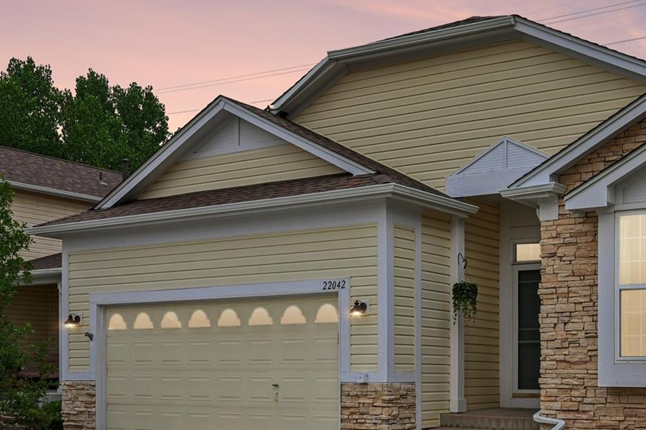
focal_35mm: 48
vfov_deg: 28.1
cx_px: 490
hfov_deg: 40.0
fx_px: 859
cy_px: 241
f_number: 10
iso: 64
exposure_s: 1/100
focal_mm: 27.5
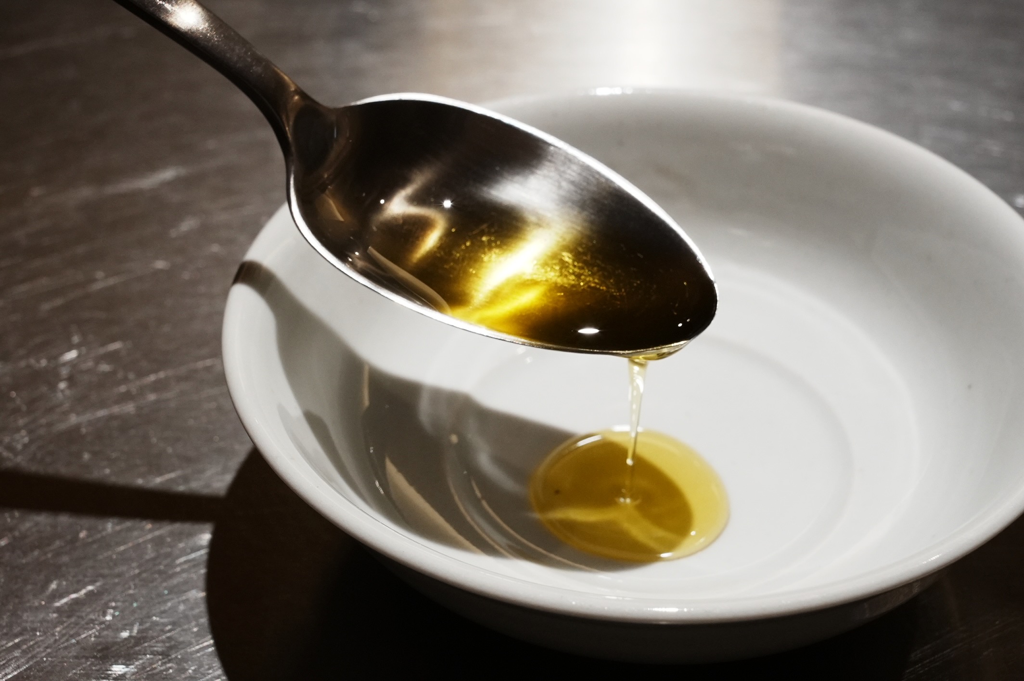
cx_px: 512
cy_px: 340
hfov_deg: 28.9
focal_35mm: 70
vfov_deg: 19.4
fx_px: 1990
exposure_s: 1/80
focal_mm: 70
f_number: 16
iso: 4000
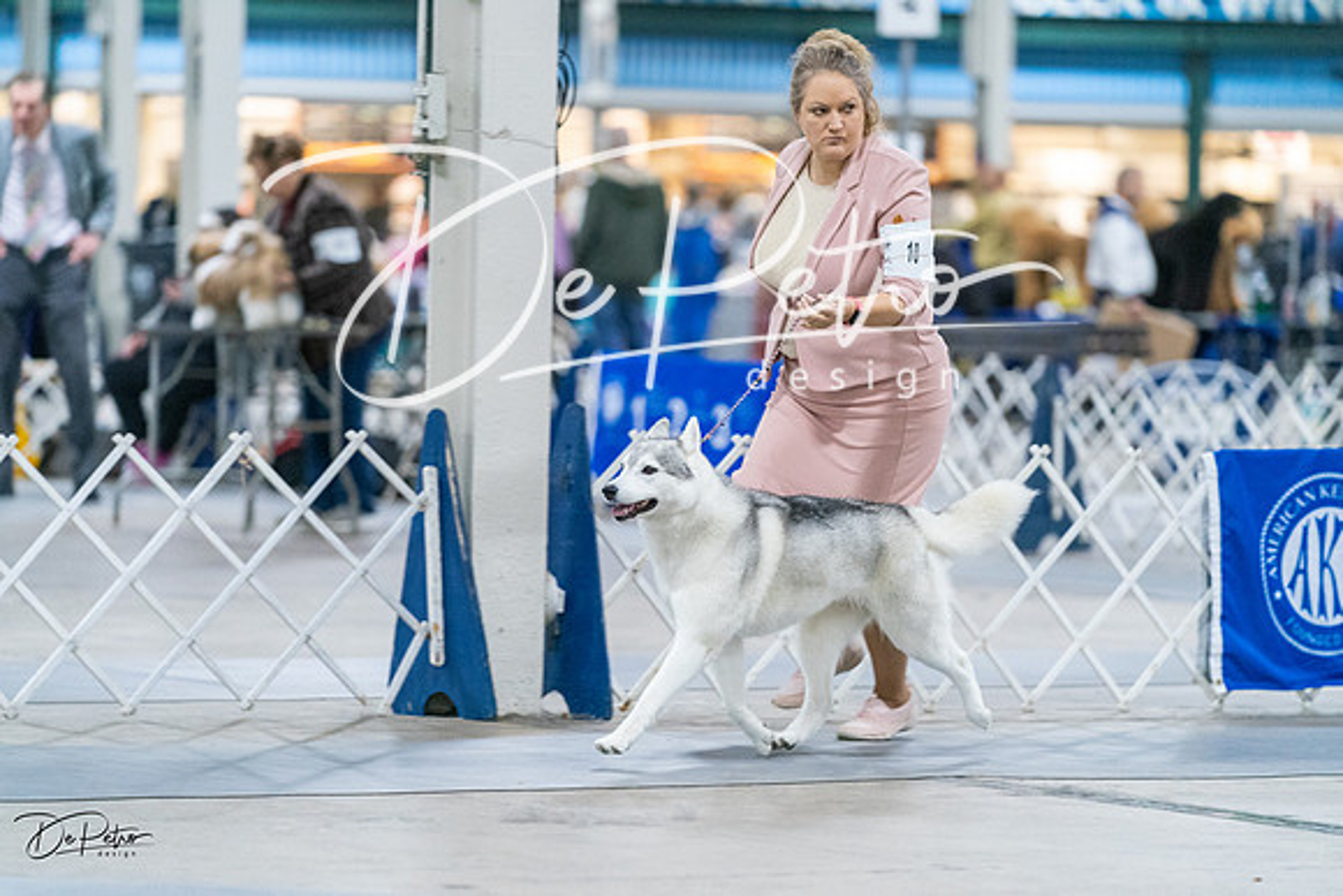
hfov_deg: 11.4
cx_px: 672
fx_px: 6754
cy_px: 448
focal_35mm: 181
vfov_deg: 7.6
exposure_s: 1/250
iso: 6400
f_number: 3.2
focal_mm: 181
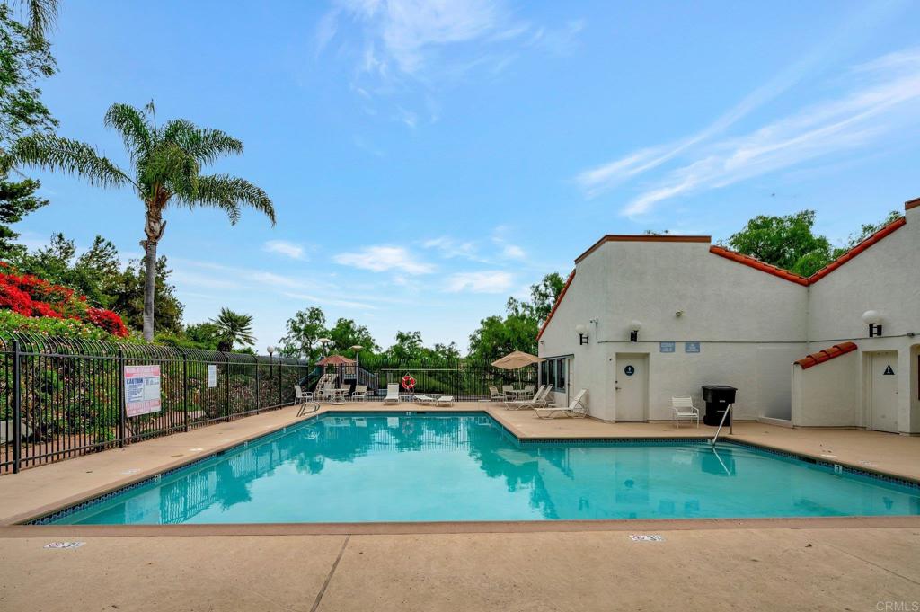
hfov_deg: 91.7
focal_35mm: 18
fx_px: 447
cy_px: 306
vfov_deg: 68.8
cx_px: 460
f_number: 9
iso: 100
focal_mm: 17.5
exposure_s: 1/640
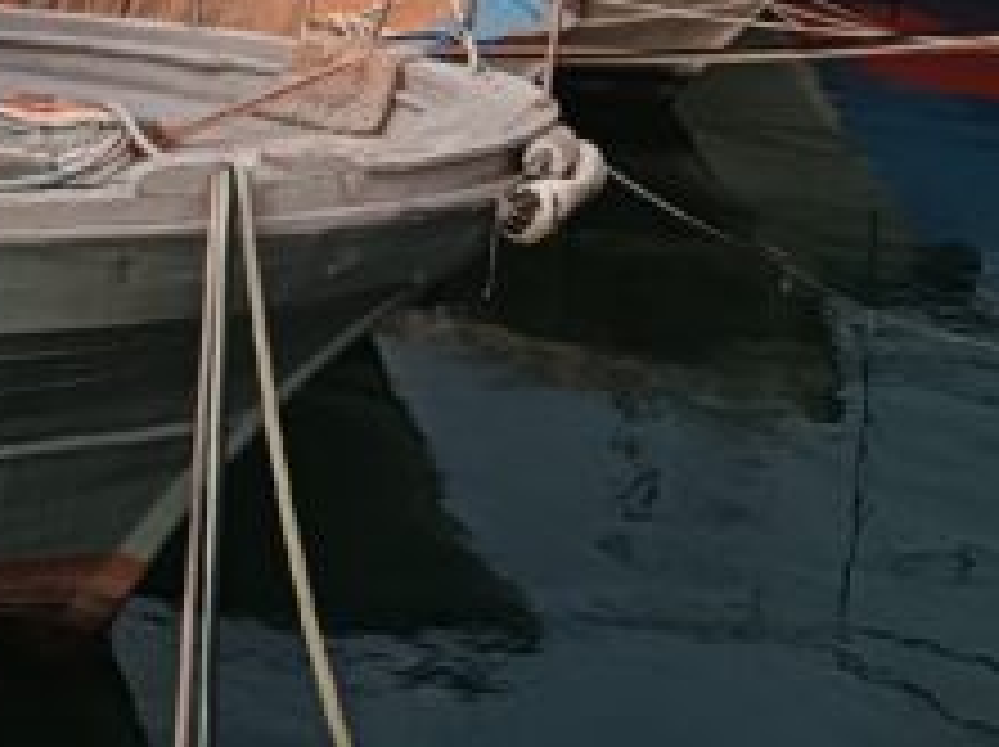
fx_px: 2796
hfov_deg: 20.1
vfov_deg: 14.4
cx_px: 284
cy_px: -317
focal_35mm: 97
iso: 640
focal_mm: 4.7
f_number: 1.7
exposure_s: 1/50
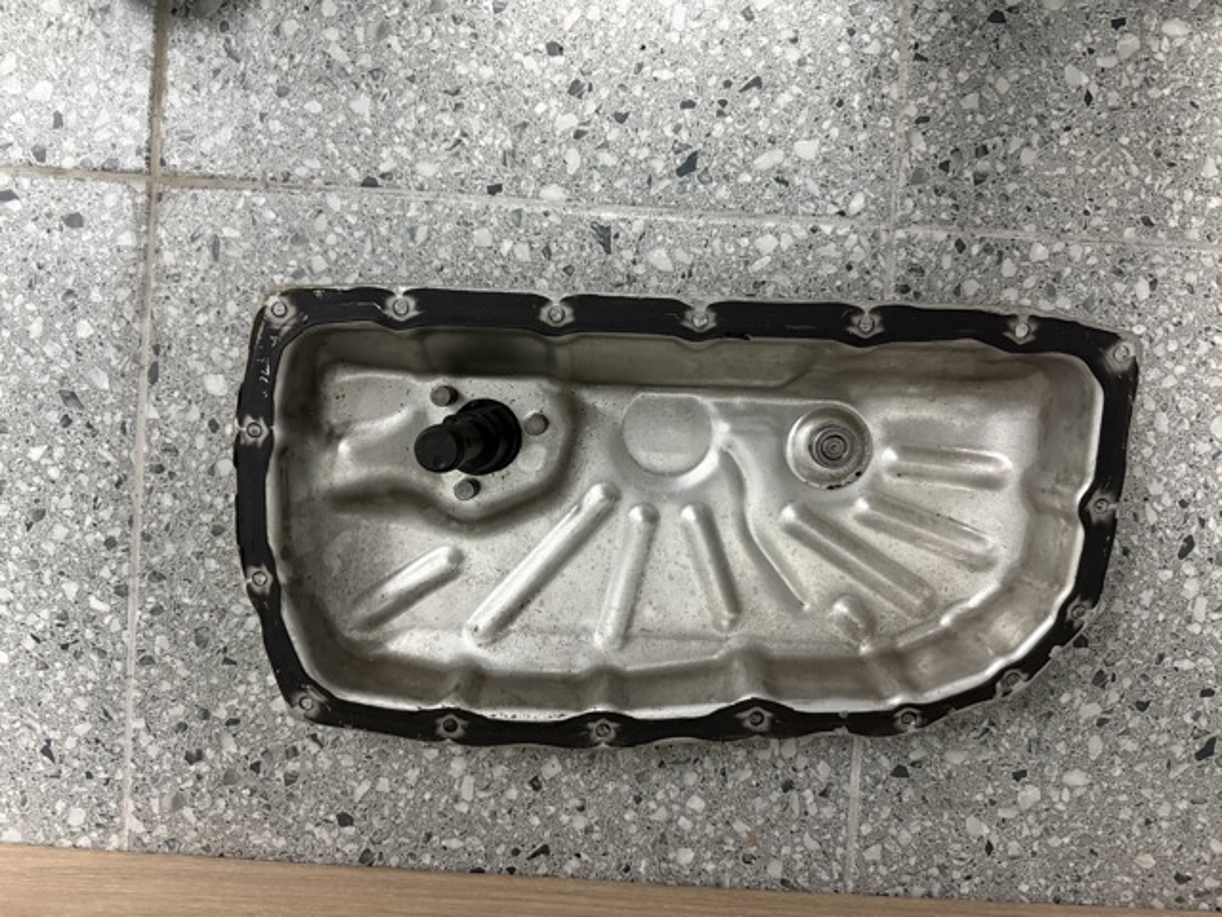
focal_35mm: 24
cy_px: 458
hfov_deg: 71.6
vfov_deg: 56.8
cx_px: 611
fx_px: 847
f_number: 1.78
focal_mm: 6.76
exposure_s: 1/33
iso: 640
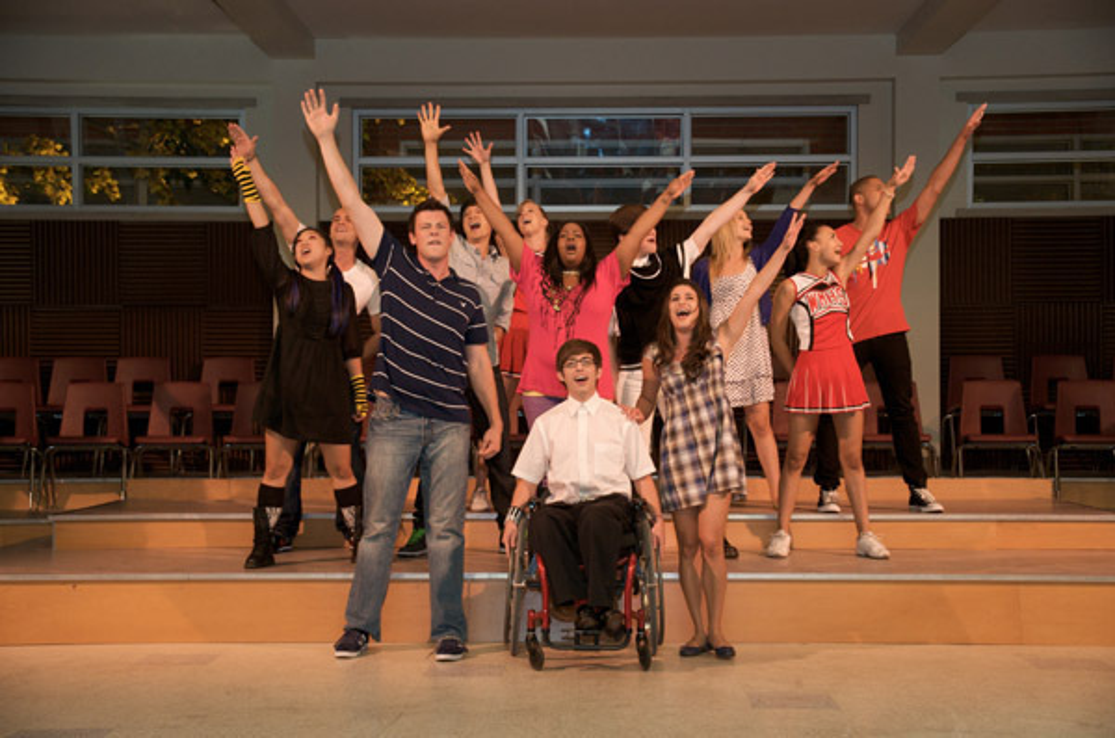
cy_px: 369
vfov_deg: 25.9
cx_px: 558
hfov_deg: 38.3
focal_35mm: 52
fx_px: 1607
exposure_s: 1/100
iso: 1000
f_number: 7.1
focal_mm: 52
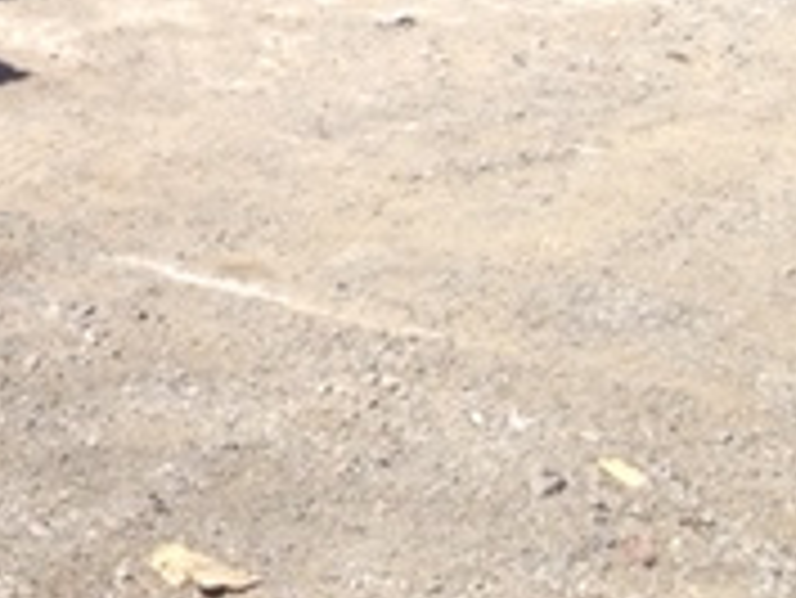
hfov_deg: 16.3
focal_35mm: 119
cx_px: 45
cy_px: -436
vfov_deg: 11.6
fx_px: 2738
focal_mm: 4.12
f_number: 2.4
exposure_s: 1/704
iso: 50
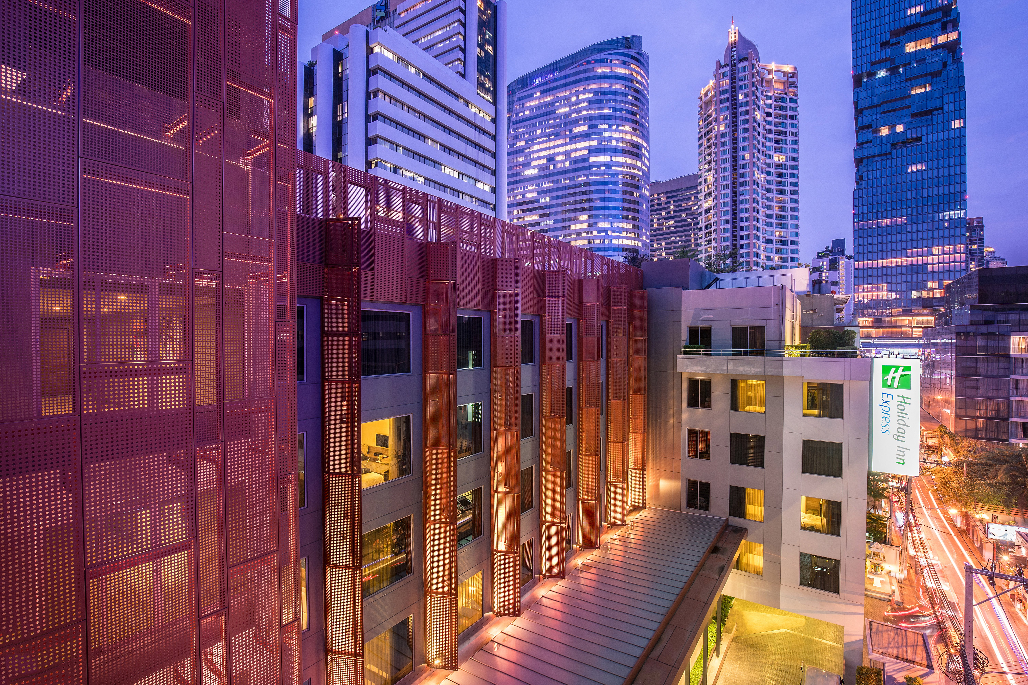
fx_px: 457
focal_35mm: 16
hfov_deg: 96.7
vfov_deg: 73.7
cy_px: 342
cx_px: 514
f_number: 9
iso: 200
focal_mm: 16
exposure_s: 15
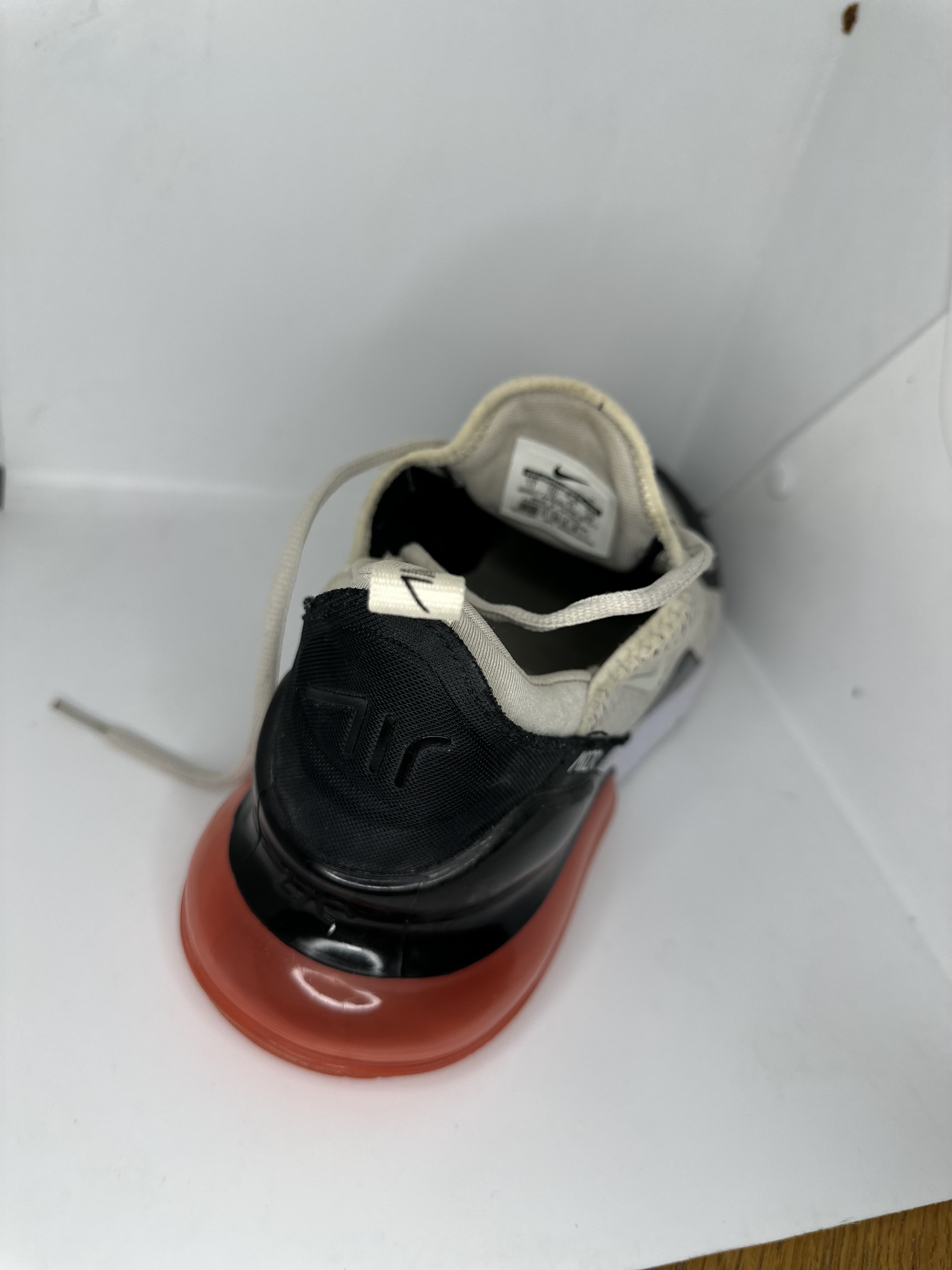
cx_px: 476
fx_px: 880
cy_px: 635
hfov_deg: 56.8
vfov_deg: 71.6
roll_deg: -17.6
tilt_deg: -37.2
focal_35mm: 24
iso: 80
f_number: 1.78
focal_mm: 6.86
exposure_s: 1/349
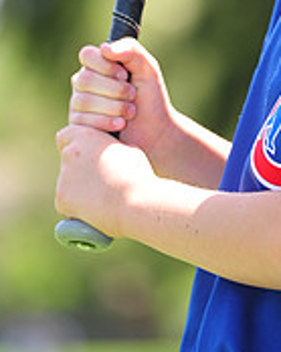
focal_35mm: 624
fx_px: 6493
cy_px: -119
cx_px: 267
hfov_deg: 2.5
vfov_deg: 3.1
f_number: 4.5
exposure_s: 1/250
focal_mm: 200
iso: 200
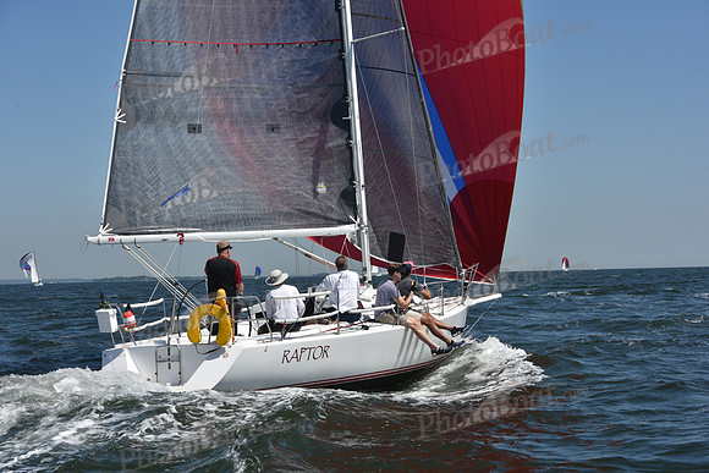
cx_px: 354
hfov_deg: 28.8
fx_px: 1379
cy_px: 236
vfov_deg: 19.5
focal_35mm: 70
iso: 250
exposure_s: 1/1250
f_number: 9
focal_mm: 70
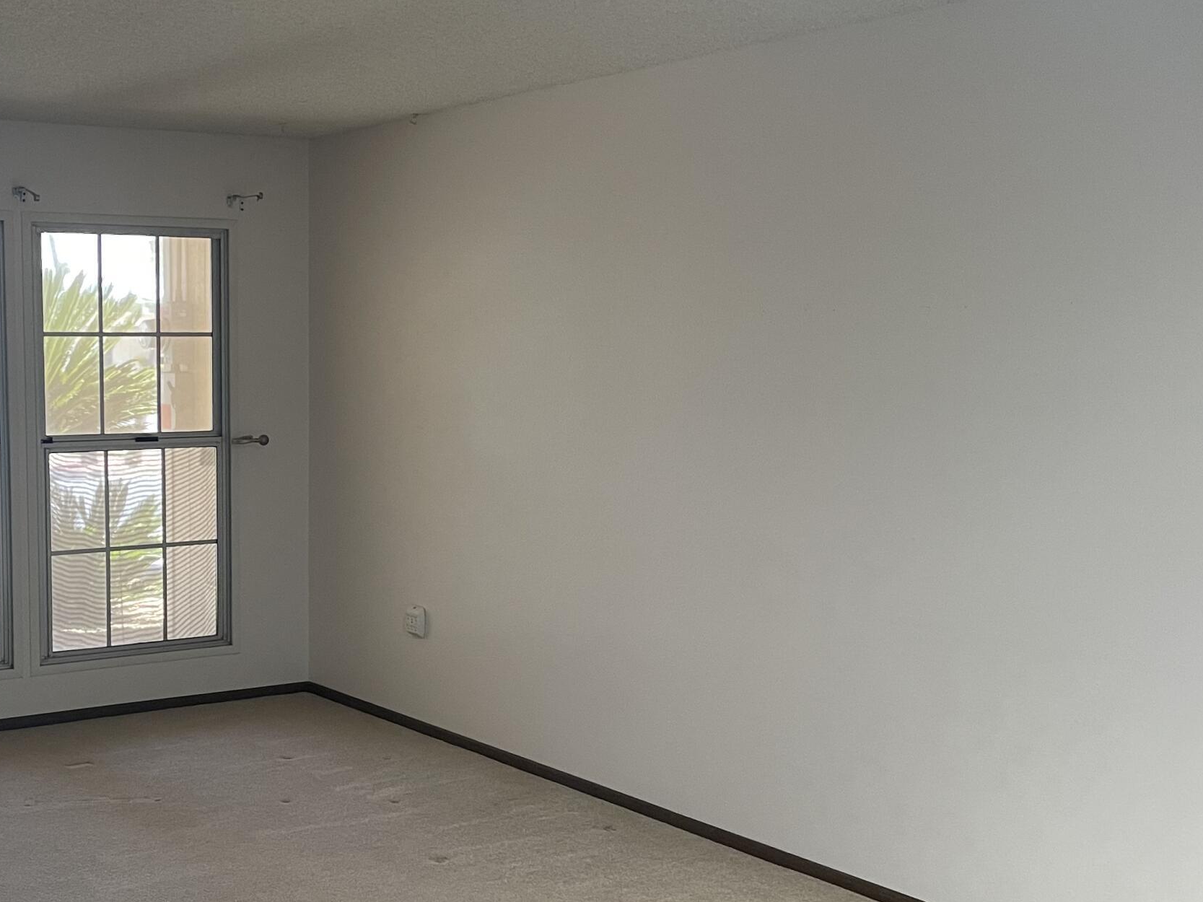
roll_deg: +0.3
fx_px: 1564
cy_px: 509
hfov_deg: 40.7
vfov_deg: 32.1
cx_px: 276
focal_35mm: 45
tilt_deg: -6.4
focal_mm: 5.1
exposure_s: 1/60
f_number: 1.6
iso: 250
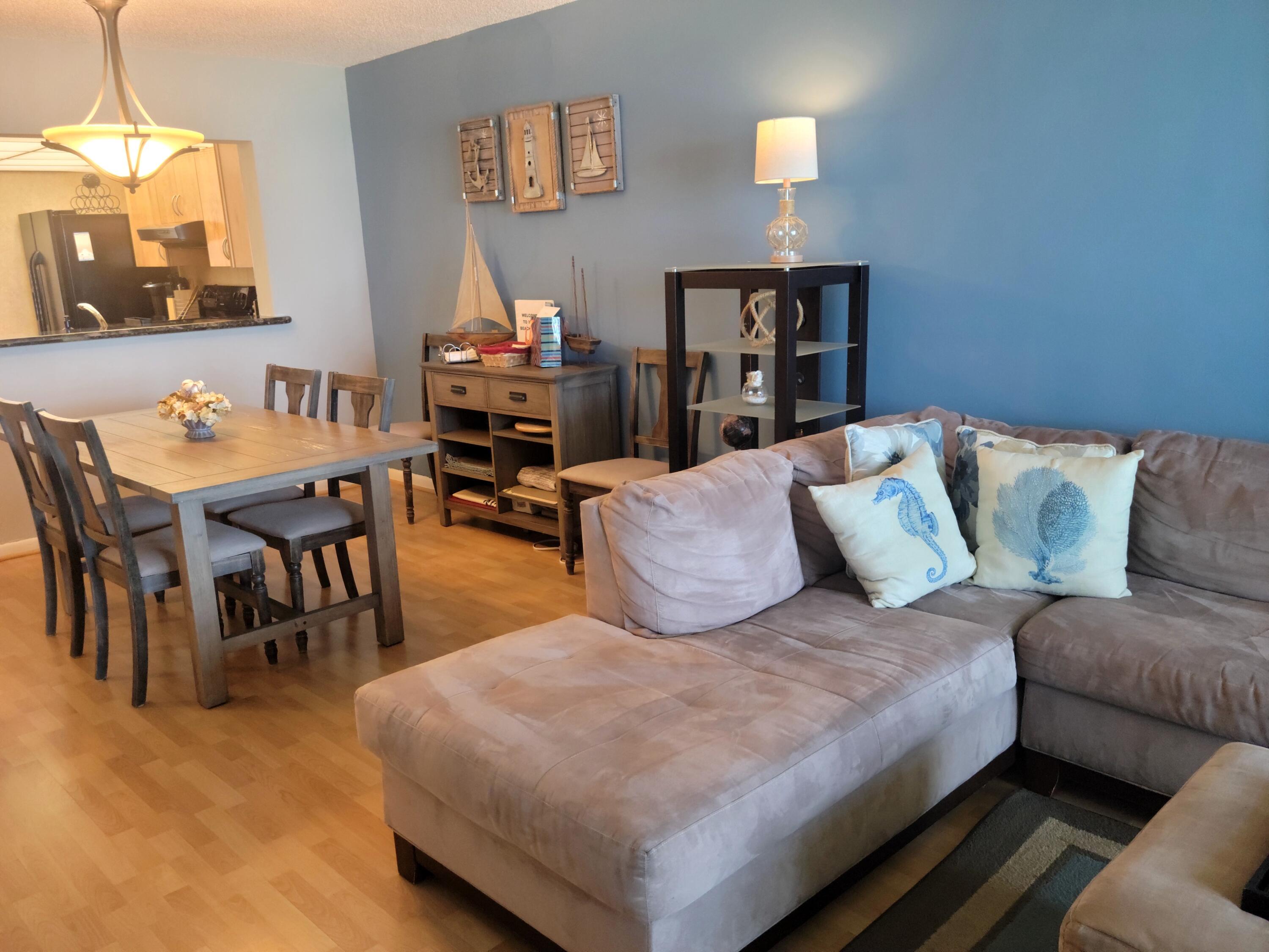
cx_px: 634
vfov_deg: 49.7
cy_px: 476
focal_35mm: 28
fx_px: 1026
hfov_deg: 63.4
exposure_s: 1/40
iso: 320
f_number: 2
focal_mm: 5.9
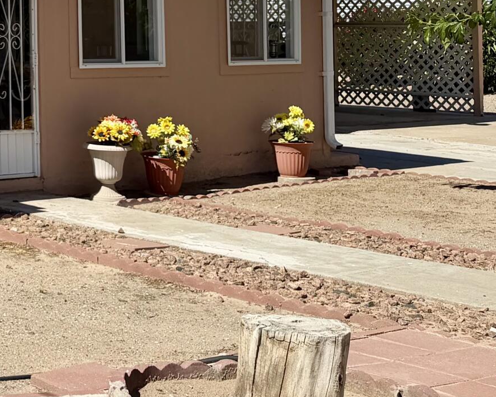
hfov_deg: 20.6
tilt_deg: +2.4
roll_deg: -0.3
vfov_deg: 18.5
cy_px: -39
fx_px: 1175
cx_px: -230
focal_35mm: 80
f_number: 1.78
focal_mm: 6.76
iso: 80
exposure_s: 1/7353
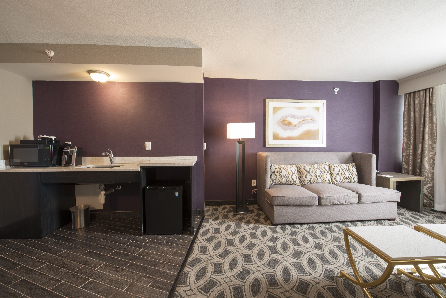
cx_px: 223
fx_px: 174
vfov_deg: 81.3
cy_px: 149
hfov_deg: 104.2
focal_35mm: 14
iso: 100
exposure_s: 3
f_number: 16
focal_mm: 14
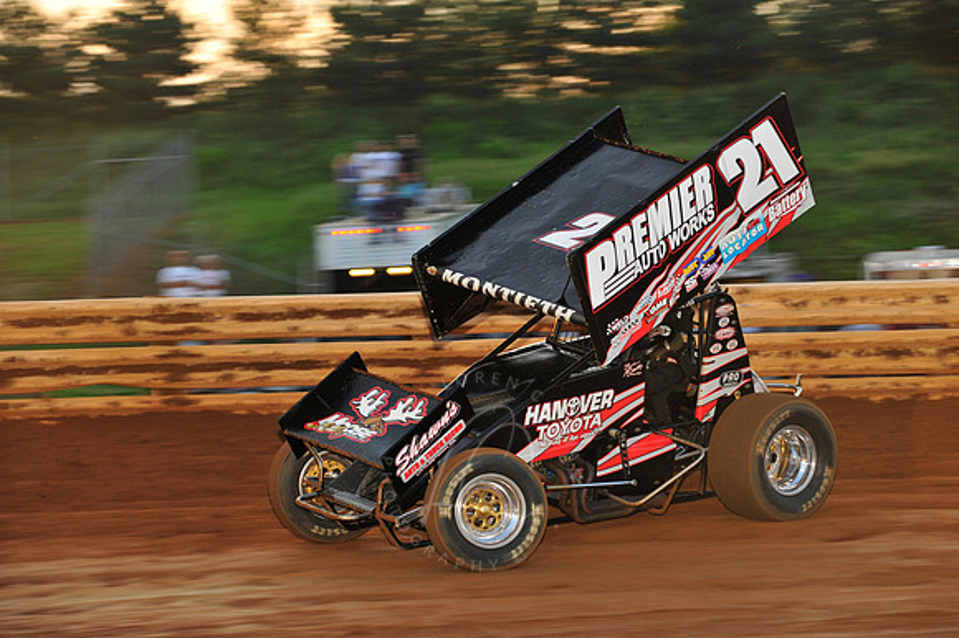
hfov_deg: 14.2
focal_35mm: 145
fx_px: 3860
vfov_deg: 9.5
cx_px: 480
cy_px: 319
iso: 800
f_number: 7.1
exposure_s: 1/320
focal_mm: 145
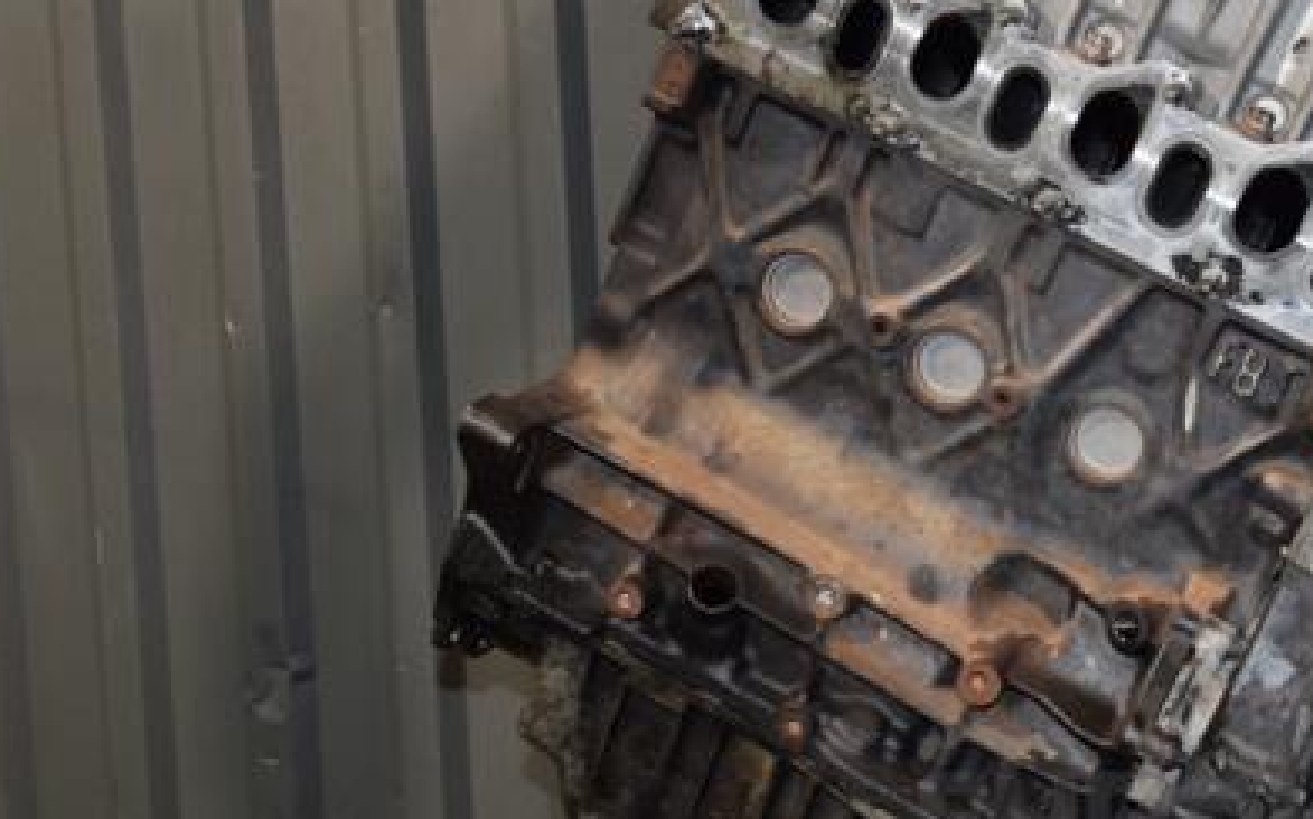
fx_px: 2182
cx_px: 856
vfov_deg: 21.3
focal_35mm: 61
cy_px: 376
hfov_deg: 33.3
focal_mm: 26
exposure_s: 1/60
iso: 800
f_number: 5
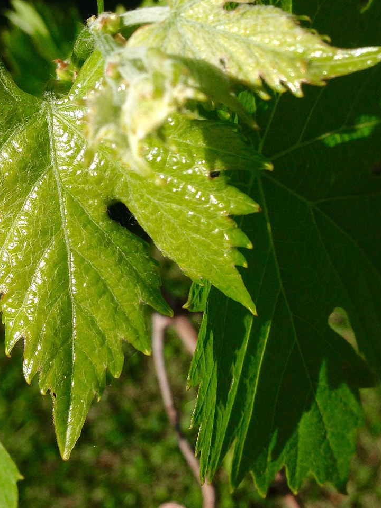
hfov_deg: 26.6
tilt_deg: -59.8
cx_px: 203
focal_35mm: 55
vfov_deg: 34.9
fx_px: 807
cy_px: 230
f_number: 2.4
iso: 50
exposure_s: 1/2169
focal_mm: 4.12
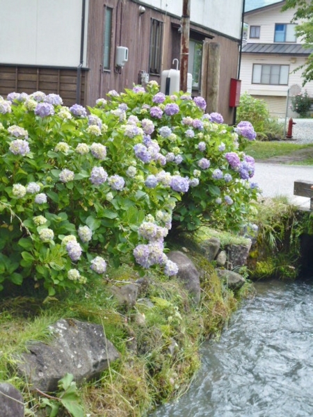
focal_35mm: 74
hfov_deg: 19.9
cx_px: 156
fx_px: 892
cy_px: 208
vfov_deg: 26.3
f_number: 4.9
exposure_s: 1/80
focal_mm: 12.3
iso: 200
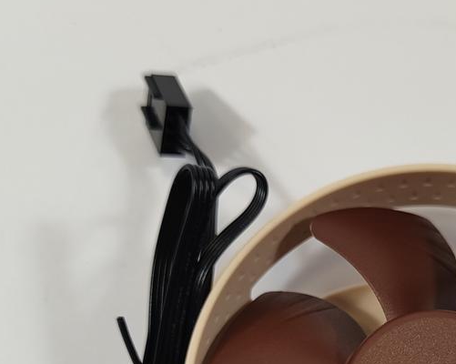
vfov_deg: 18.8
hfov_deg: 23.7
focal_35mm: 78
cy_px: 405
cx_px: 419
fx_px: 1052
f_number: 1.85
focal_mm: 6.78
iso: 96
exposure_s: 1/100
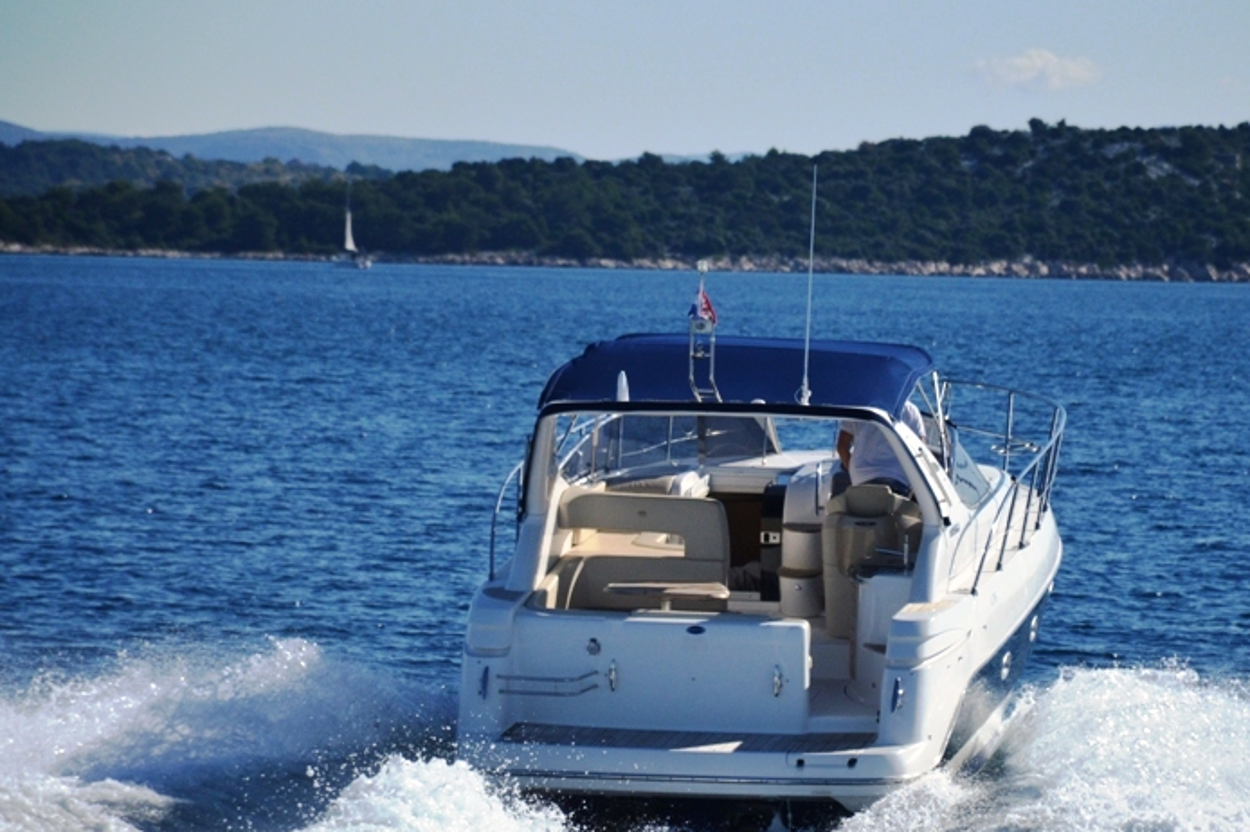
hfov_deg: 7.5
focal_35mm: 273
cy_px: 452
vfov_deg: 5.0
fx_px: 9474
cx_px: 746
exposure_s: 1/4000
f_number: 5.6
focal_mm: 140
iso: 360
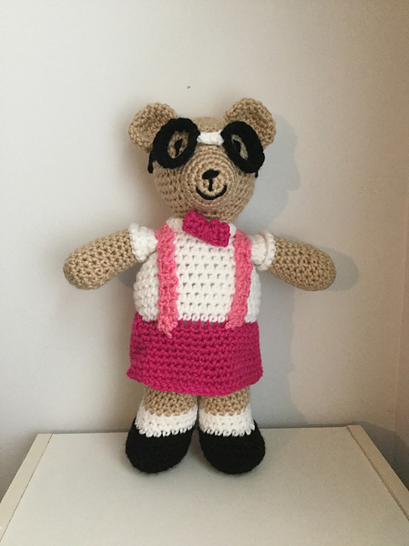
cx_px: 204
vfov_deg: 58.4
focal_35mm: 31
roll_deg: +0.9
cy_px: 273
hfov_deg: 45.4
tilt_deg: -11.5
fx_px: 488
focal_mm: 3.3
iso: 200
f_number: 2.4
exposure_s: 1/20
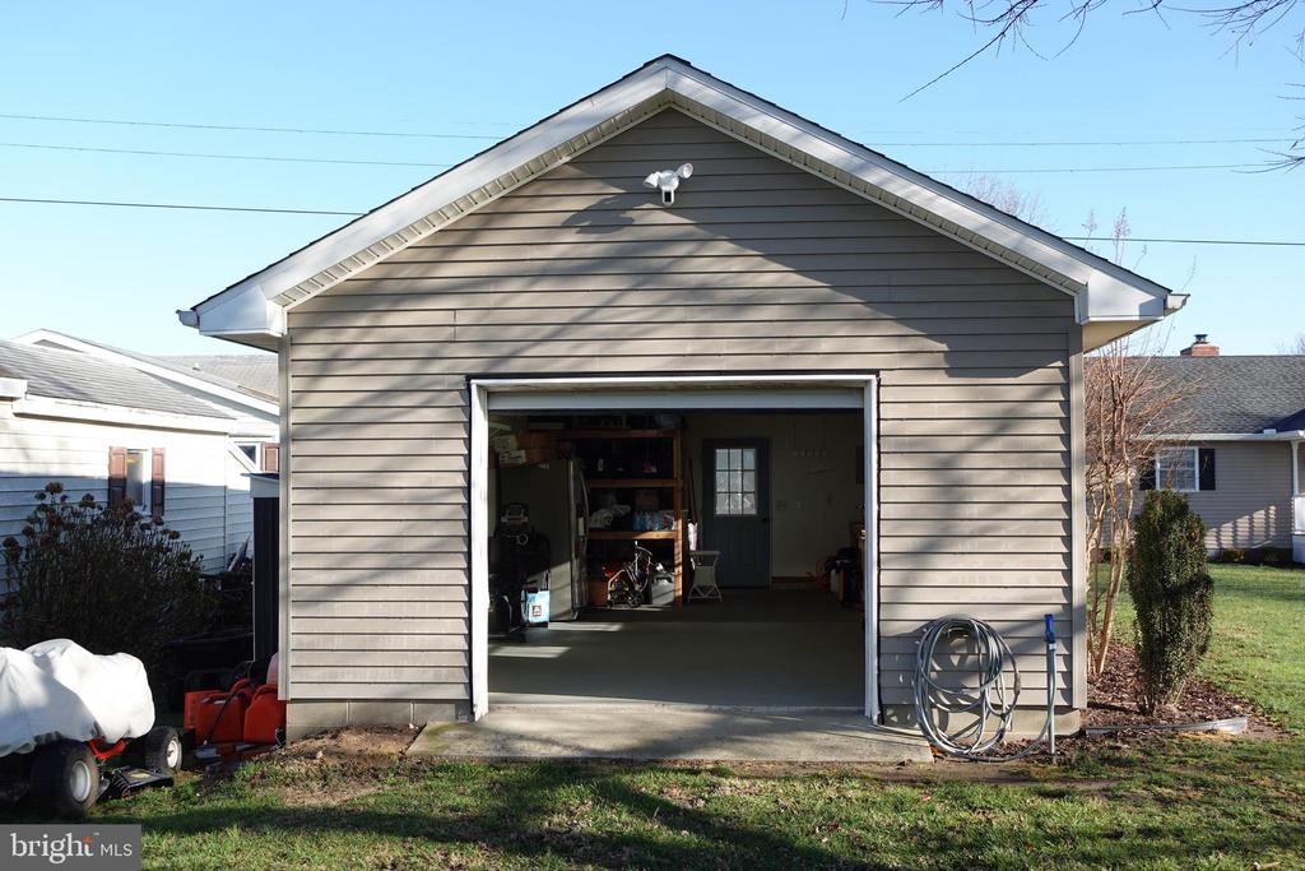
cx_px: 652
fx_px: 1450
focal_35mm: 40
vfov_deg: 33.4
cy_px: 436
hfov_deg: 48.5
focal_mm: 15.27
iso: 125
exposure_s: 1/400
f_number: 4
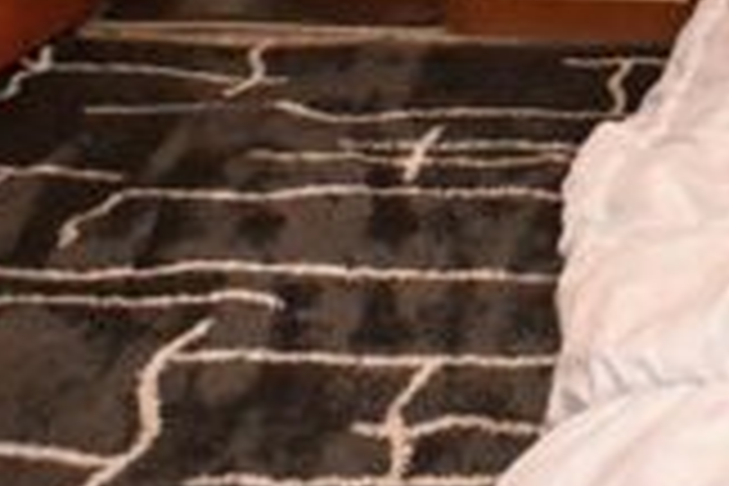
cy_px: -560
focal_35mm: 89
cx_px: 878
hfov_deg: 21.3
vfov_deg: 12.9
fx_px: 1802
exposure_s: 1/60
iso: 3200
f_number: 4
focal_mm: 12
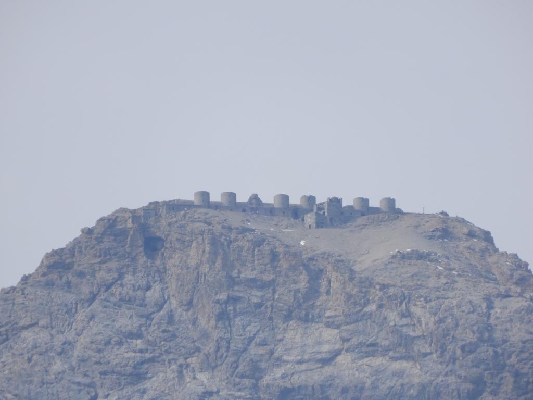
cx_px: 266
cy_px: 200
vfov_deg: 2.1
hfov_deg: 2.8
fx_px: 11086
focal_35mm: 720
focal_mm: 128
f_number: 6.9
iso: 80
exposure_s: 1/400
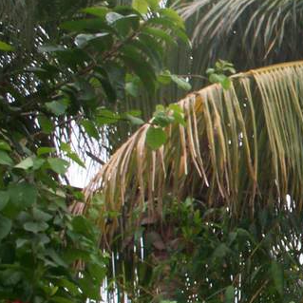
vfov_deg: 17.1
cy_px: 127
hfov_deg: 15.5
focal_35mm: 102
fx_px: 1010
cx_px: 482
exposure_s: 1/248
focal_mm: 6
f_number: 4.5
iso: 100
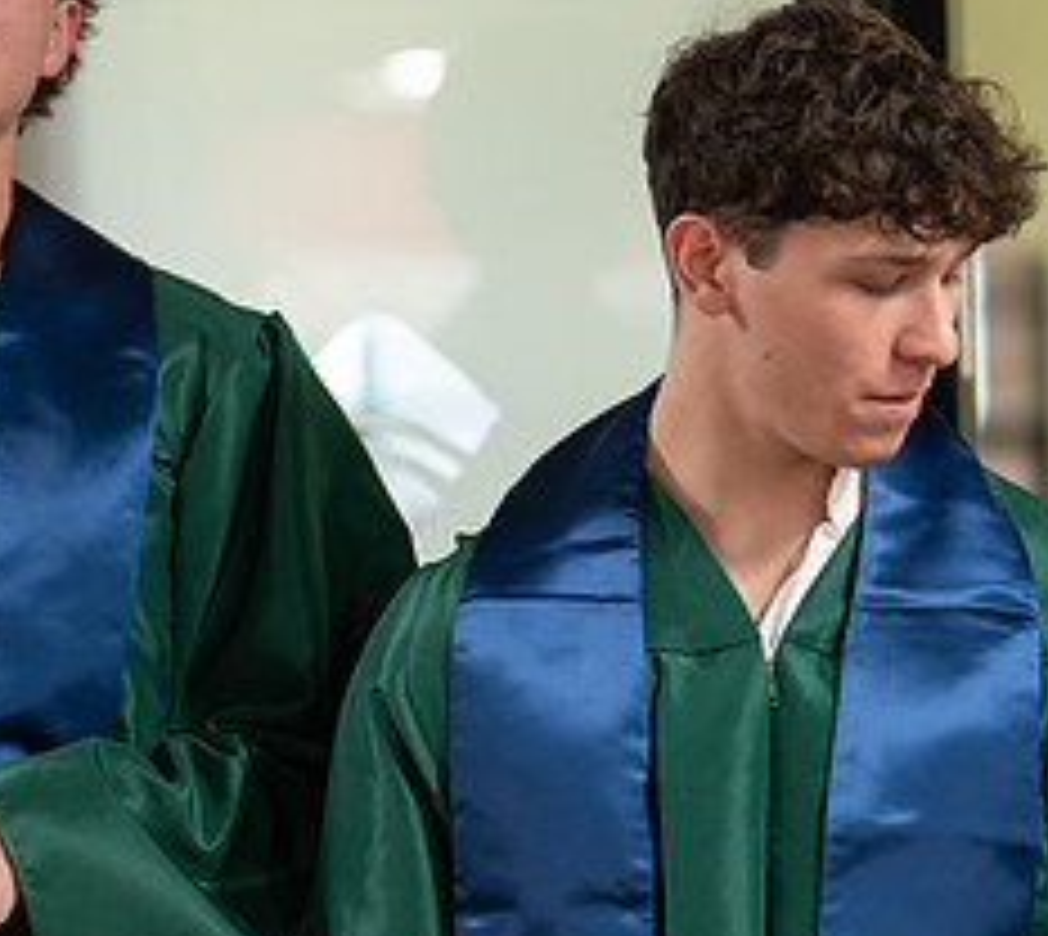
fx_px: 4221
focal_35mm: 130
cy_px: 648
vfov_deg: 12.6
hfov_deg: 14.0
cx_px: 60
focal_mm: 50
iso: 500
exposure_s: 1/320
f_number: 1.2
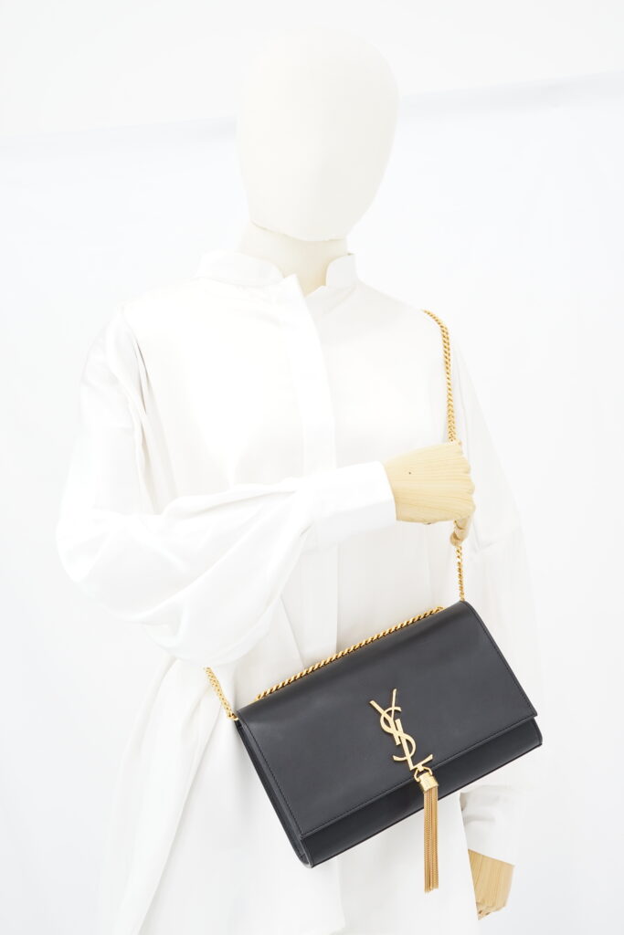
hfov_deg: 27.0
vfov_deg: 39.6
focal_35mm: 50
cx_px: 312
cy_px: 468
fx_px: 1299
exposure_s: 1/5
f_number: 6.3
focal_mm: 50
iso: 640
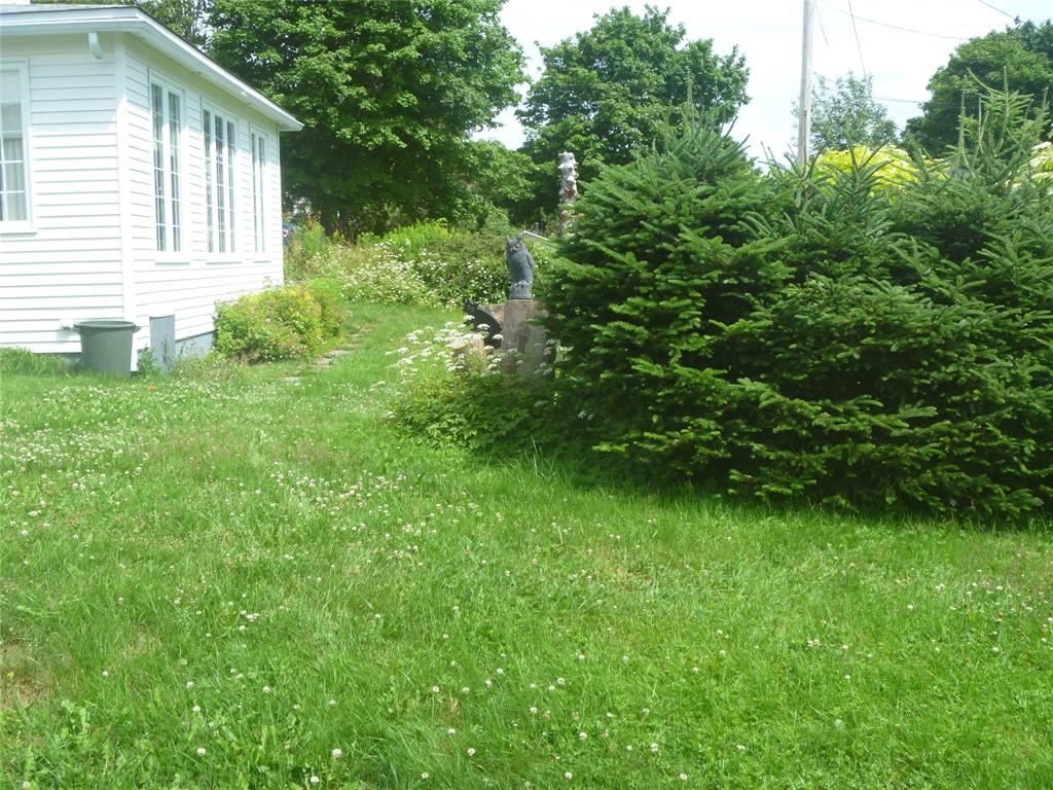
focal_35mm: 35
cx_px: 526
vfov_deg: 40.7
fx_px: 1065
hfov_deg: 52.6
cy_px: 395
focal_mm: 6.3
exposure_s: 1/250
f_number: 4.5
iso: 125
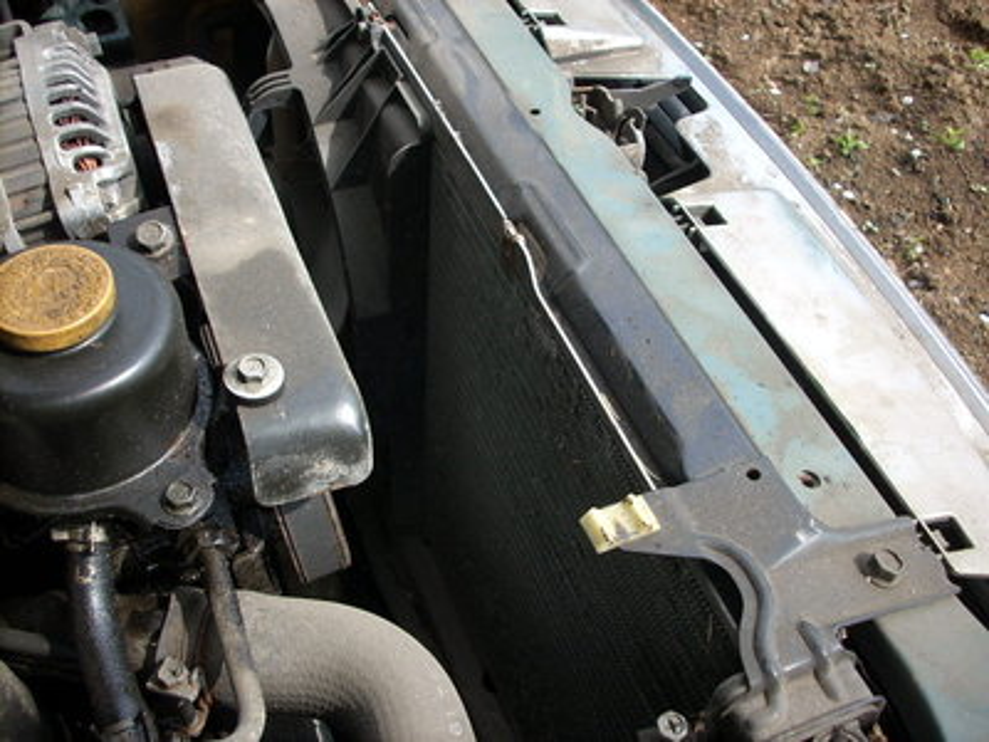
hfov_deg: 50.1
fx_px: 1057
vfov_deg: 38.7
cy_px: 371
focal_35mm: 37
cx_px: 494
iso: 64
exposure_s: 1/229
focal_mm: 6.2
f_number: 2.8
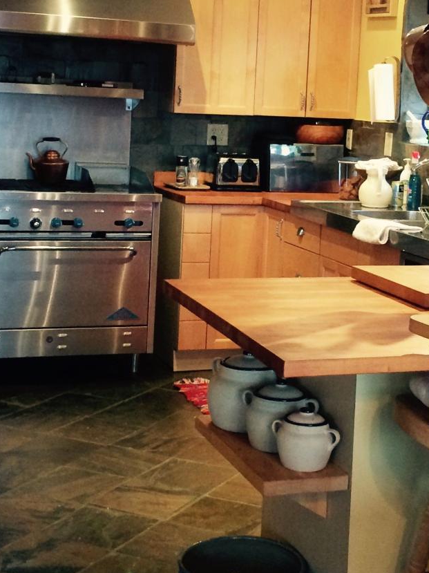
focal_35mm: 70
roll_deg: -0.8
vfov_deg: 27.6
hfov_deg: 21.0
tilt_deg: -5.9
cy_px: 194
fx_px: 1158
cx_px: 260
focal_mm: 4.15
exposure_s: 1/30
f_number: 2.2
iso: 160
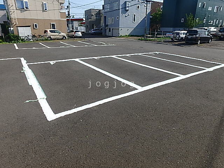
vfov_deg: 63.4
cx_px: 112
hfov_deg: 79.0
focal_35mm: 21
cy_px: 84
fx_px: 136
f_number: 6
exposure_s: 1/400
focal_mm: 3.7
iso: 125
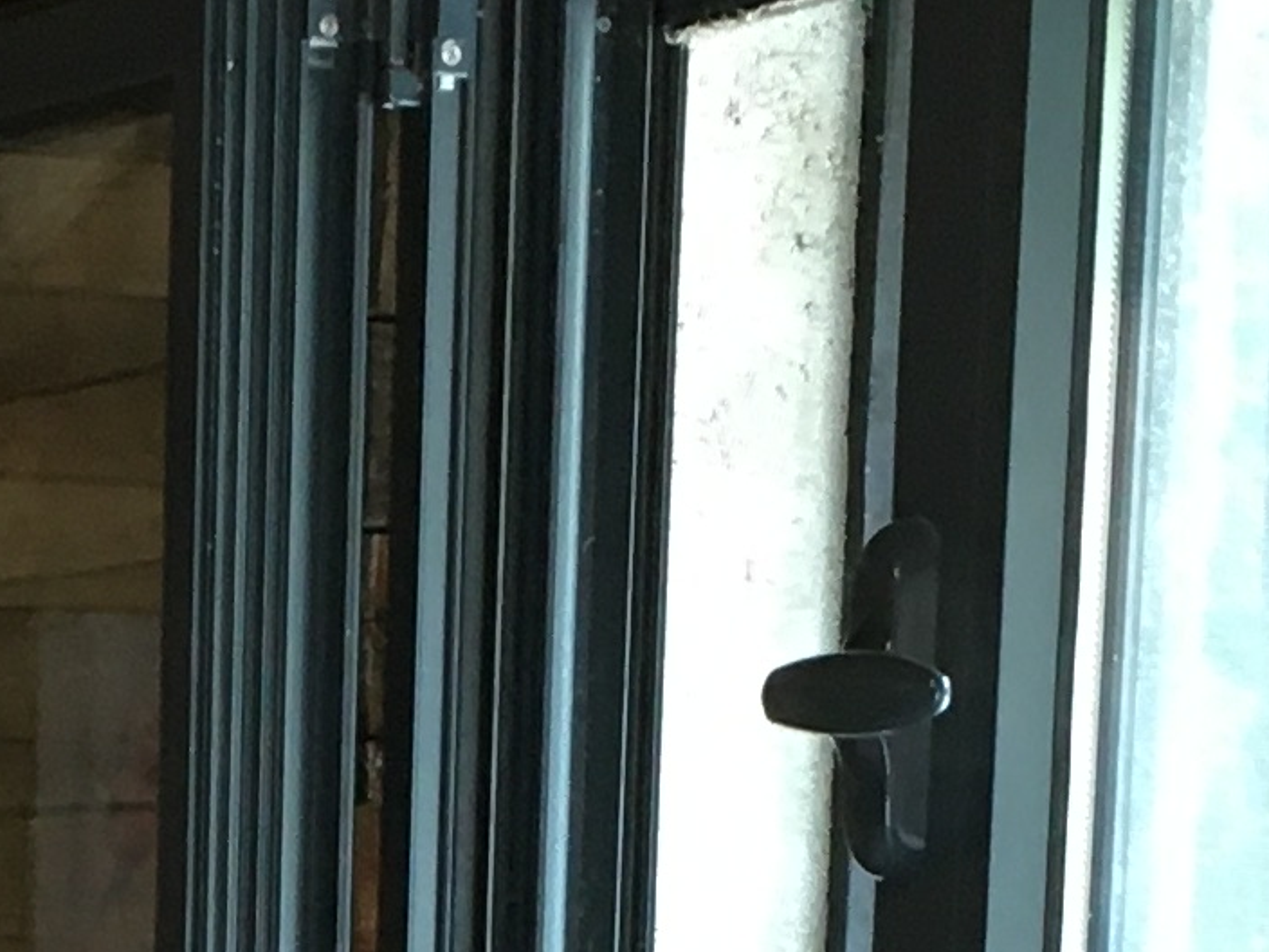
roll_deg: -1.7
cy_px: 2045
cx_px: 7
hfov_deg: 11.8
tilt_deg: -10.9
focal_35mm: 166
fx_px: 6085
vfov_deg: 8.4
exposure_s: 1/33
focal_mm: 4.15
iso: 100
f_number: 2.2
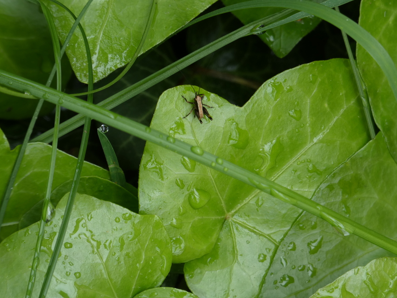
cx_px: 199
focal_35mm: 486
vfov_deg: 3.1
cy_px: 149
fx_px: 5572
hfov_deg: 4.1
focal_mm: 86.7
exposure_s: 1/30
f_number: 5.6
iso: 80
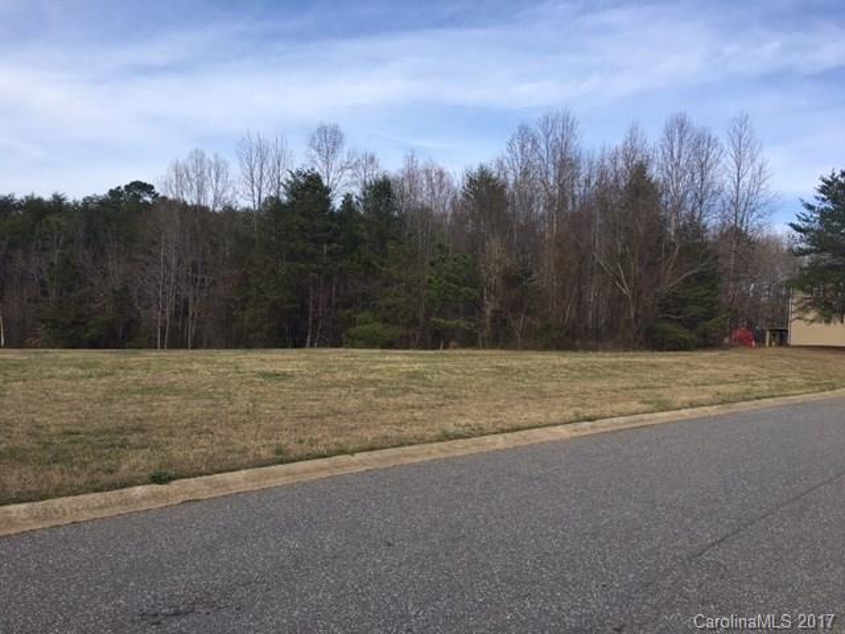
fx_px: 708
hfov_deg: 61.7
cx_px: 422
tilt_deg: +2.2
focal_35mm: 29
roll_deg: -4.1
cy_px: 317
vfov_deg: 48.2
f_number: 2.2
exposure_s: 1/1508
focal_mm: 4.15
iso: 25
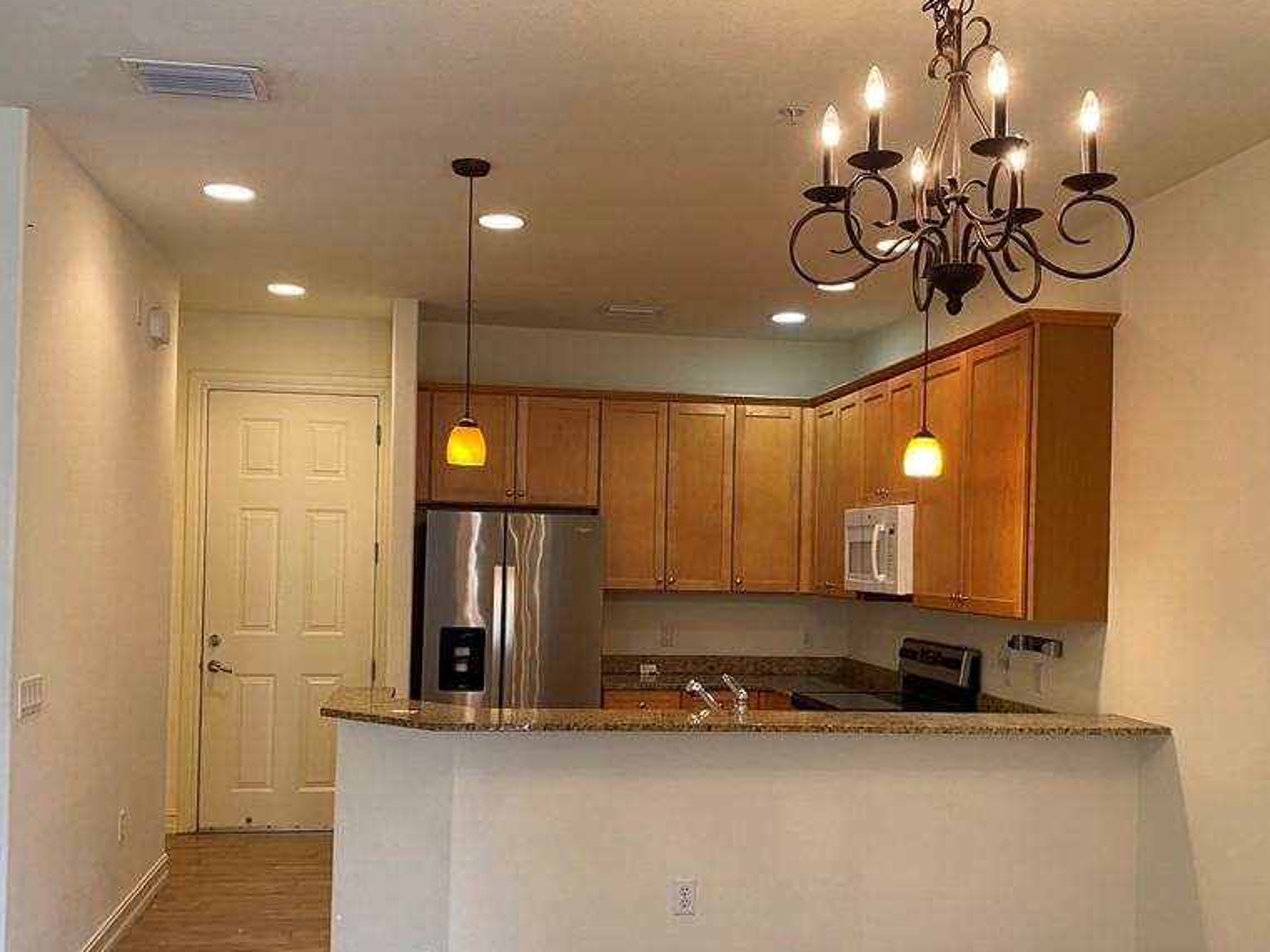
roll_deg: -1.4
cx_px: 612
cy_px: 554
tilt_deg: +0.6
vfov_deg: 40.6
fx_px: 1284
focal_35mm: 35
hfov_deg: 52.6
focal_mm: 4.25
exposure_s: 1/60
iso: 80
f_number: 1.8
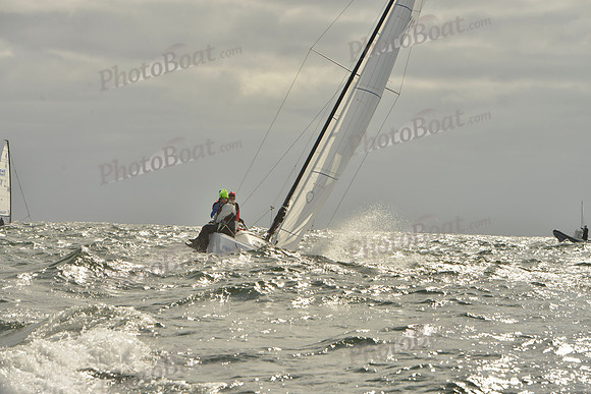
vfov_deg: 9.8
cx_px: 296
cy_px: 197
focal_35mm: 140
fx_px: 2299
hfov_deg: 14.7
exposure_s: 1/2000
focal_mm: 140
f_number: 11
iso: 400
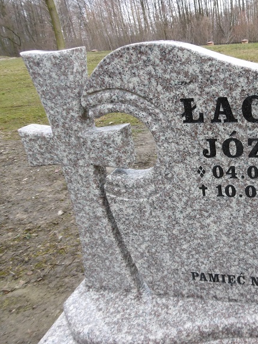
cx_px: 229
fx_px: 328
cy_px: 168
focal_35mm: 33
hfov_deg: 40.0
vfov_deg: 55.4
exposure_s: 1/160
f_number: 3.1
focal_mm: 4.3
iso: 100
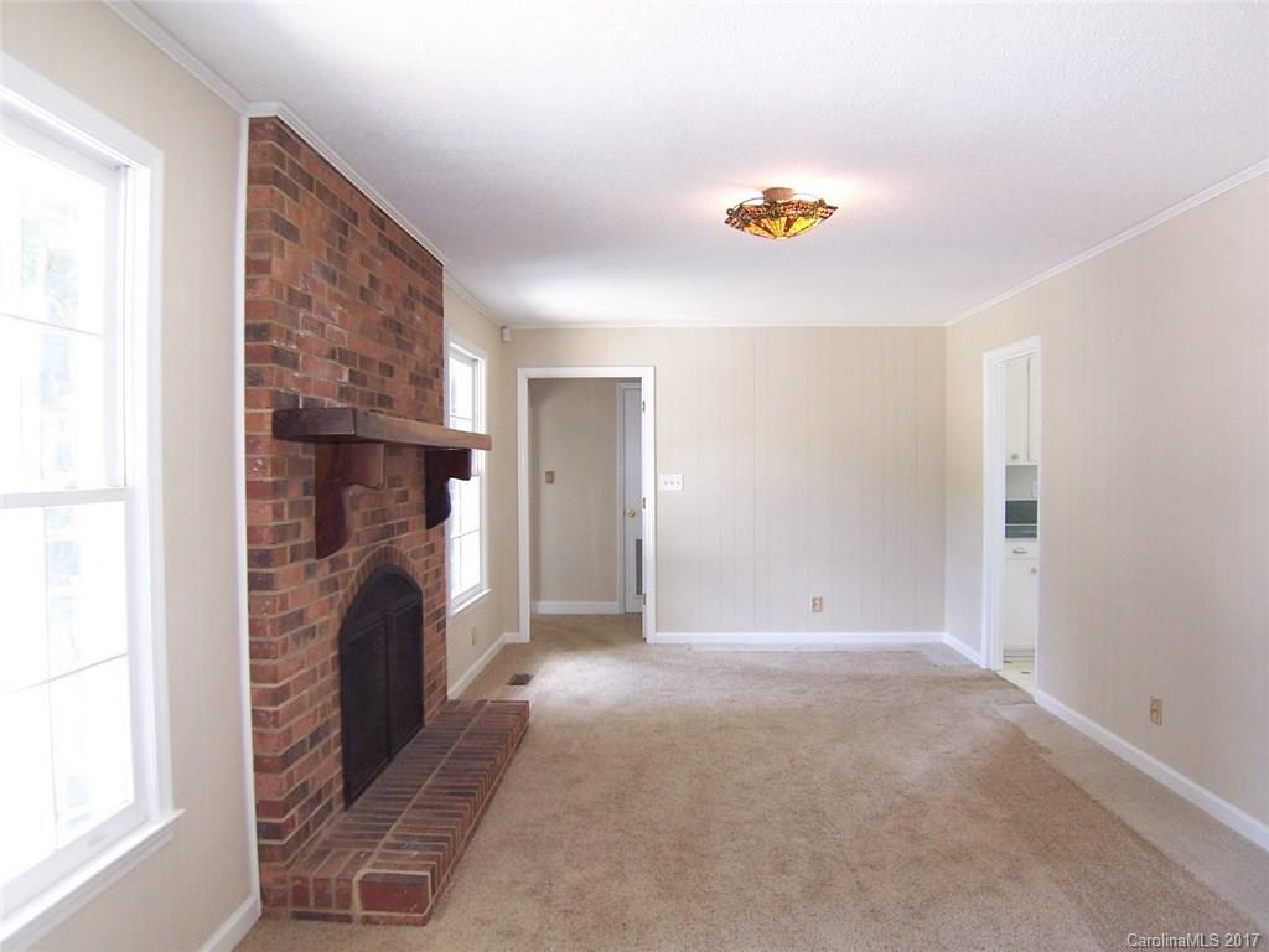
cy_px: 476
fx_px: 843
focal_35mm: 23
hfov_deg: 73.9
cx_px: 634
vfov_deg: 58.9
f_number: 2.8
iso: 100
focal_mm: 3.8
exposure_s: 1/30
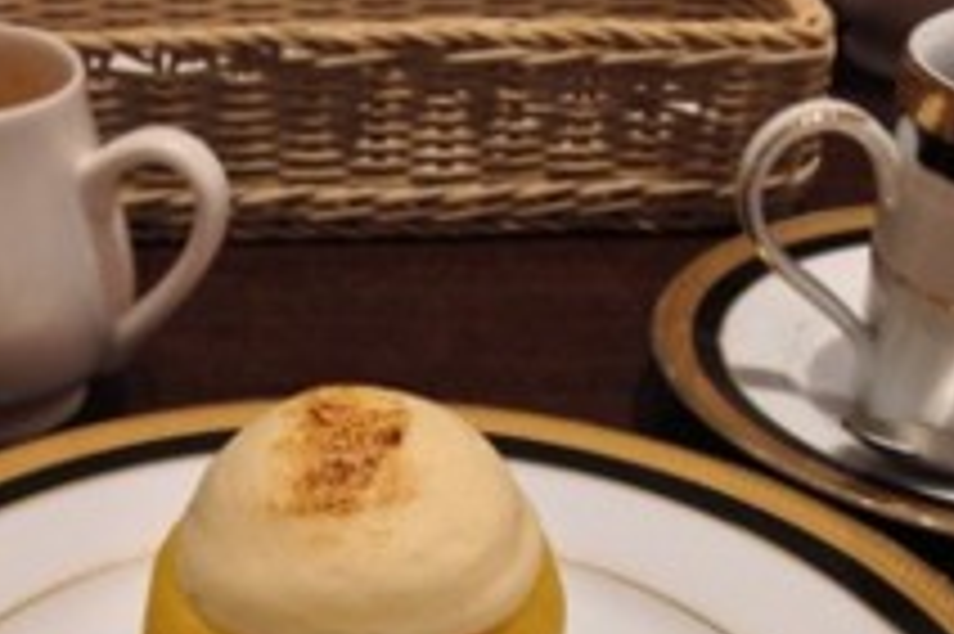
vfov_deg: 17.9
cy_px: 706
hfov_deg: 27.6
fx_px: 1933
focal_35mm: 73
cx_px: 356
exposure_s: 1/20
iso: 100
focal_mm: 4.13
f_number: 2.4
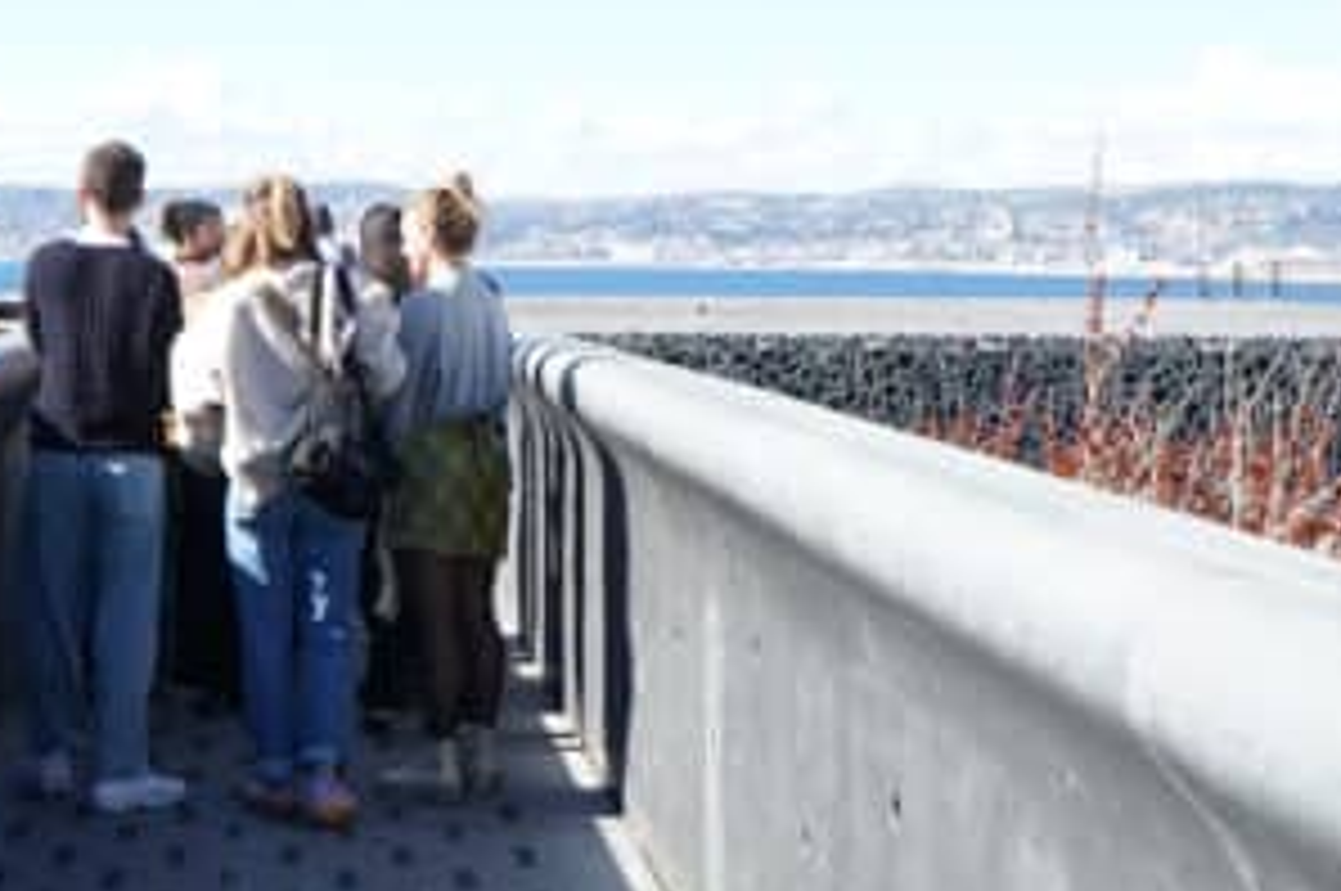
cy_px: 45
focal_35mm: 80
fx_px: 2977
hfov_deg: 25.1
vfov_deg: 16.7
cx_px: 364
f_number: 14
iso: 320
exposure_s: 1/100
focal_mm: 31
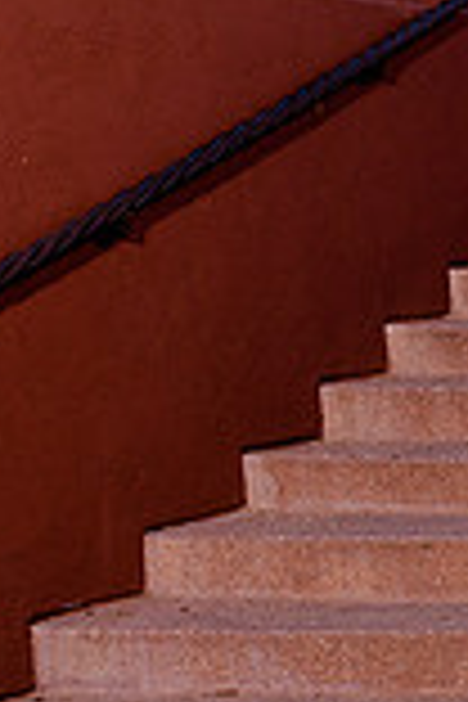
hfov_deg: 13.3
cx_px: 904
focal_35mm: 90
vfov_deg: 22.6
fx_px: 1755
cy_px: 317
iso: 200
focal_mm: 24
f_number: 8
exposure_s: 1/160
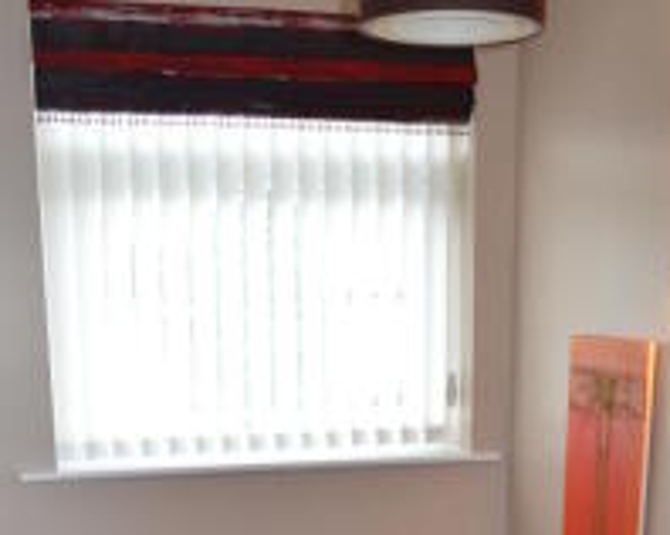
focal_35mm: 56
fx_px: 1109
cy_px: 632
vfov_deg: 24.7
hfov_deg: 33.5
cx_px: 384
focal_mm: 18
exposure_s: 1/60
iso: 400
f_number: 4
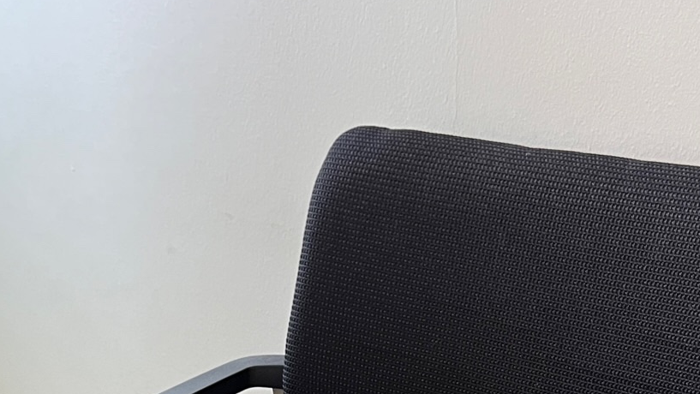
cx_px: 463
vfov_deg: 13.9
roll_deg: +1.8
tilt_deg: -33.0
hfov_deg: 29.5
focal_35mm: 71
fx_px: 1318
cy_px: 824
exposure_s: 1/50
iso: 250
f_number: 1.6
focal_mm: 5.1
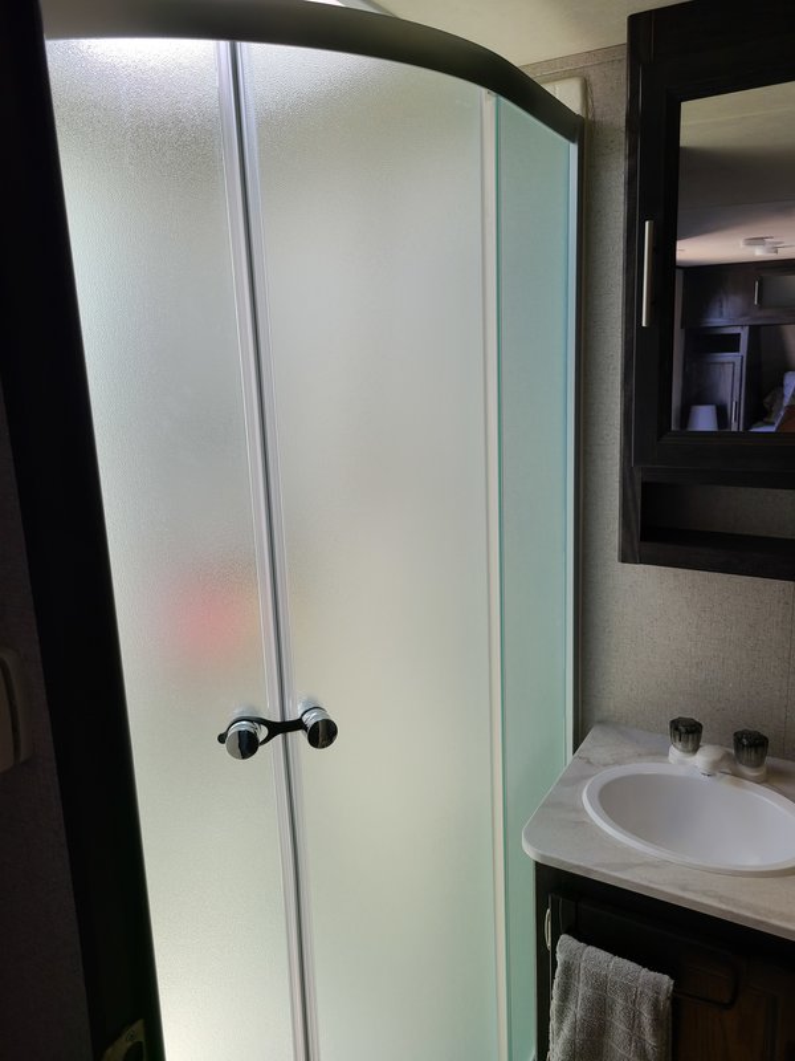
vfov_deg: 67.3
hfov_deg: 53.1
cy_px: 530
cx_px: 398
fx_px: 796
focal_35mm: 26
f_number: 1.8
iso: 40
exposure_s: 1/146
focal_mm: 5.4
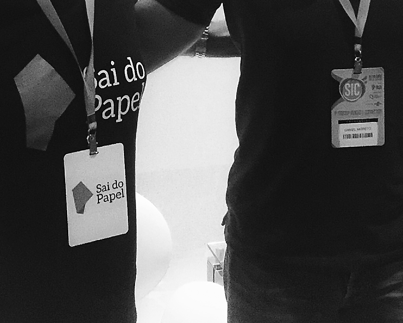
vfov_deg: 16.1
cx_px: 226
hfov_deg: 21.3
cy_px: -114
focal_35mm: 90
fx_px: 1073
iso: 250
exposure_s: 1/30
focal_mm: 4.15
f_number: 2.2
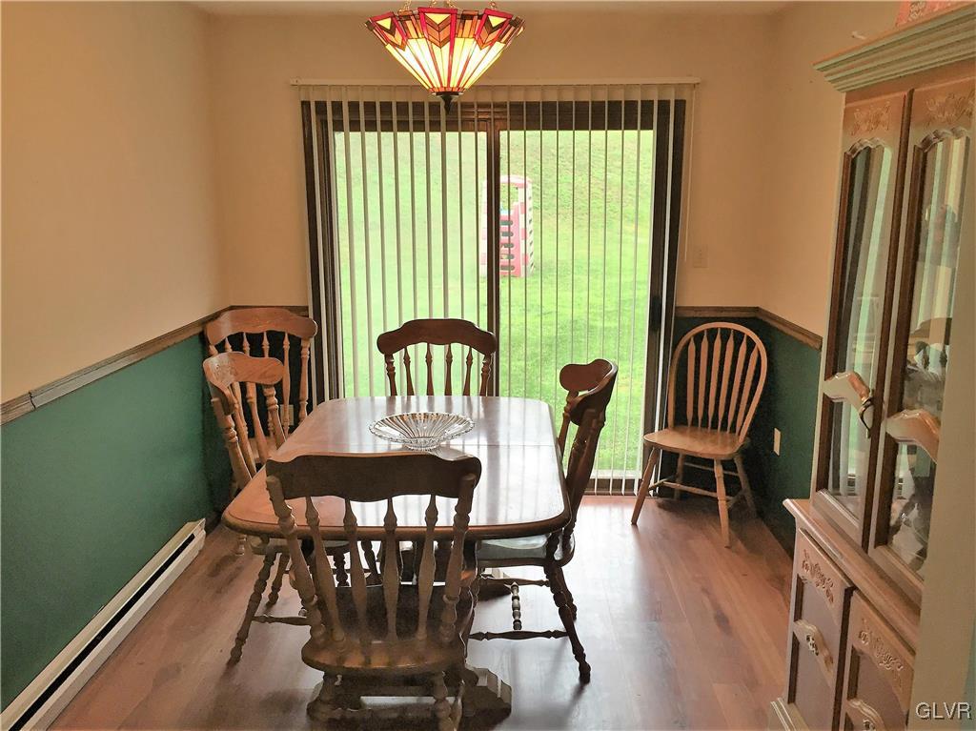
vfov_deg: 48.2
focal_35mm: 29
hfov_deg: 61.7
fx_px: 817
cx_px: 488
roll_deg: -0.3
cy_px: 366
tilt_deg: -12.1
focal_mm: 4.15
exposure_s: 1/40
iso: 40
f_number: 2.2
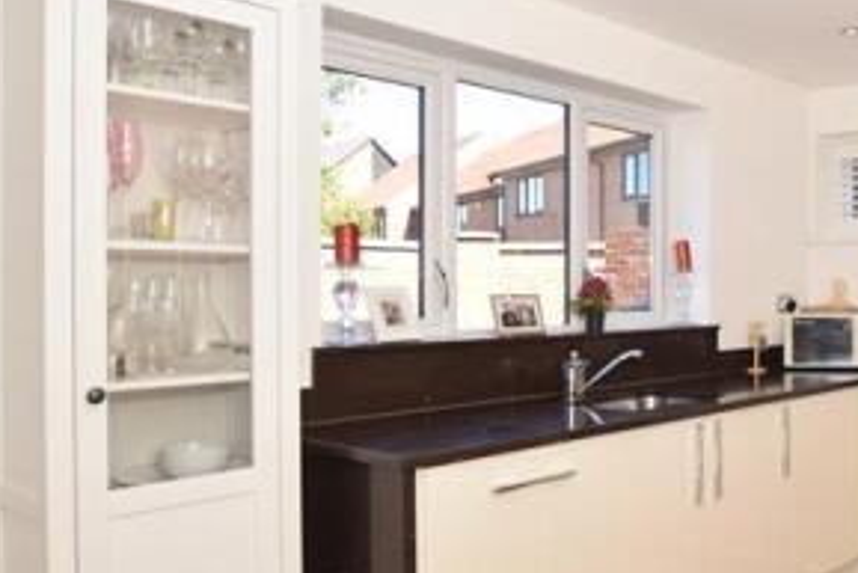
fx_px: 811
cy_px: 281
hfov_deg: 49.7
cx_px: 772
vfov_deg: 38.9
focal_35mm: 34
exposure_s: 1/125
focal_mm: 10
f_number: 5.6
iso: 200
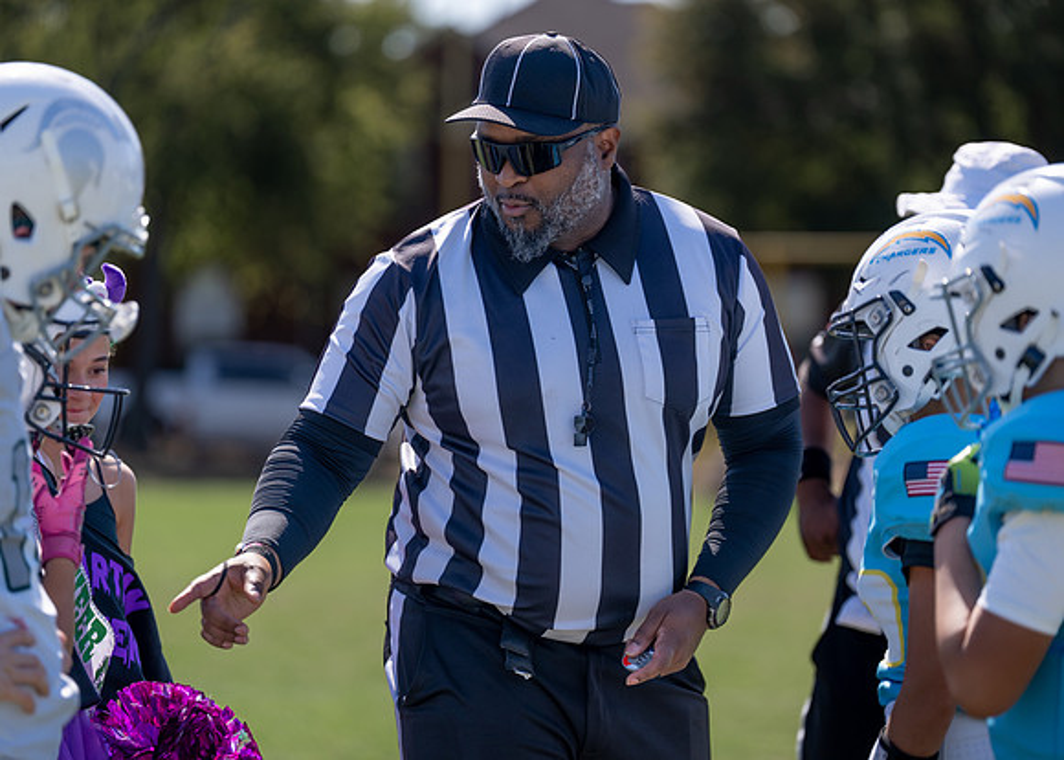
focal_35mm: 162
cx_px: 571
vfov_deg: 8.9
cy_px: 379
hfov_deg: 12.4
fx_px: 4897
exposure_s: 1/1600
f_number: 2.8
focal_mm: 154
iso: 100
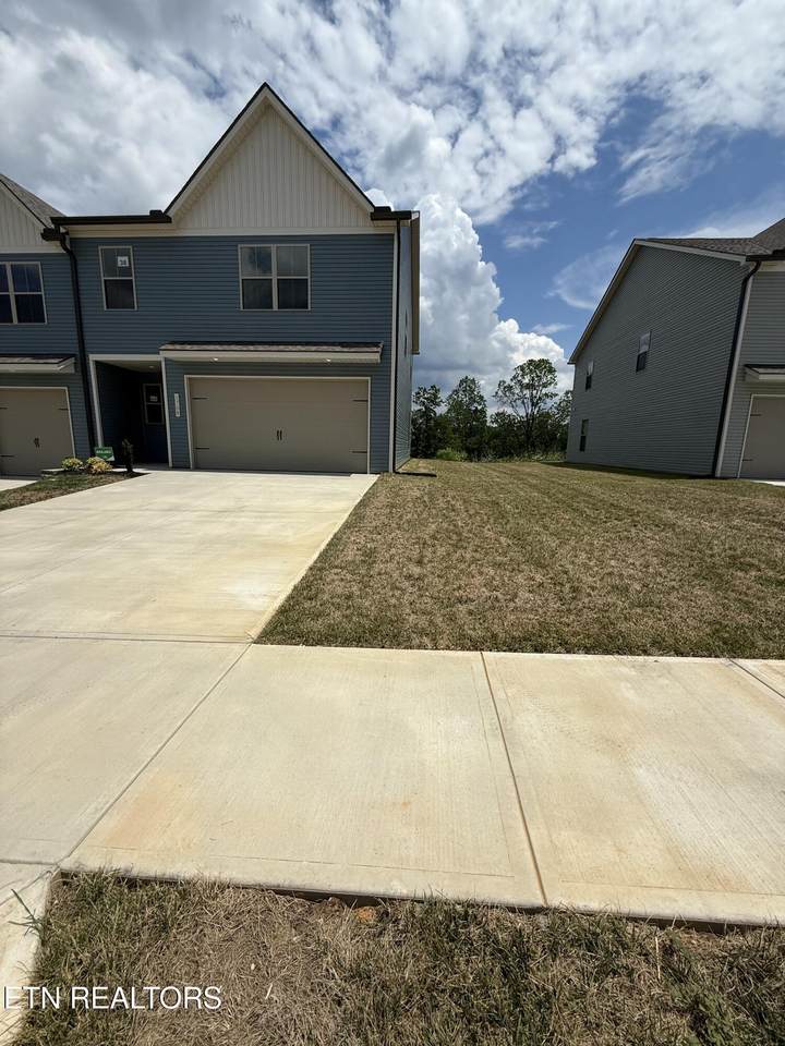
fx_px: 423
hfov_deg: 85.7
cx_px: 392
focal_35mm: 14
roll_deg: -2.4
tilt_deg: -9.6
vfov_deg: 102.1
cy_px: 523
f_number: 2.2
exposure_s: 1/4762
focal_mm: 2.22
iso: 50
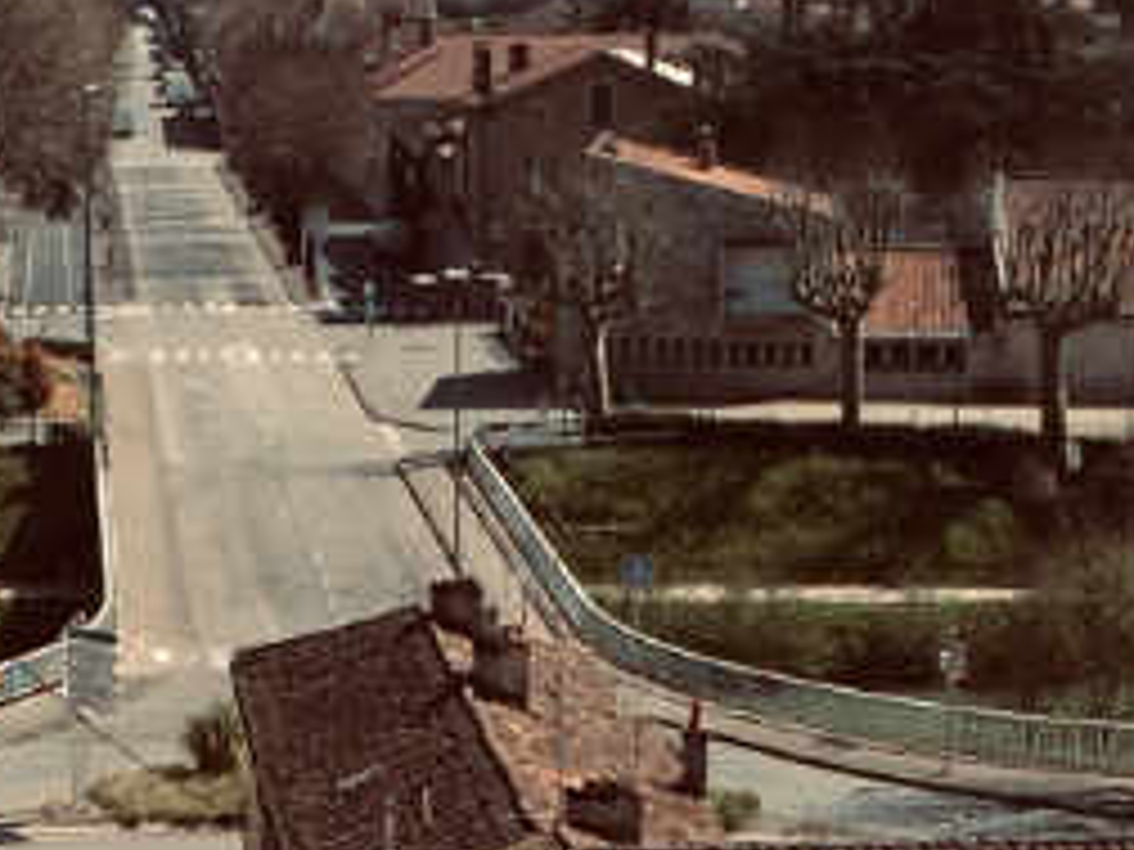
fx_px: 4521
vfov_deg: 10.3
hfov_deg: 14.3
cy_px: 1390
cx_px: 364
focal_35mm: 138
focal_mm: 4.2
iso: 32
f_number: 2.2
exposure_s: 1/1412
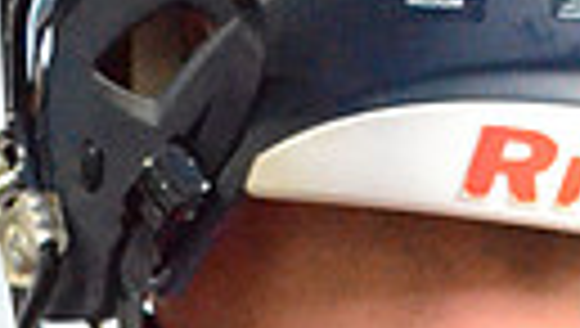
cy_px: 1218
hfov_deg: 5.6
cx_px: 553
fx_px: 5966
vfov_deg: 3.1
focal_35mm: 387
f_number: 4.5
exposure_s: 1/100
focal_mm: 55
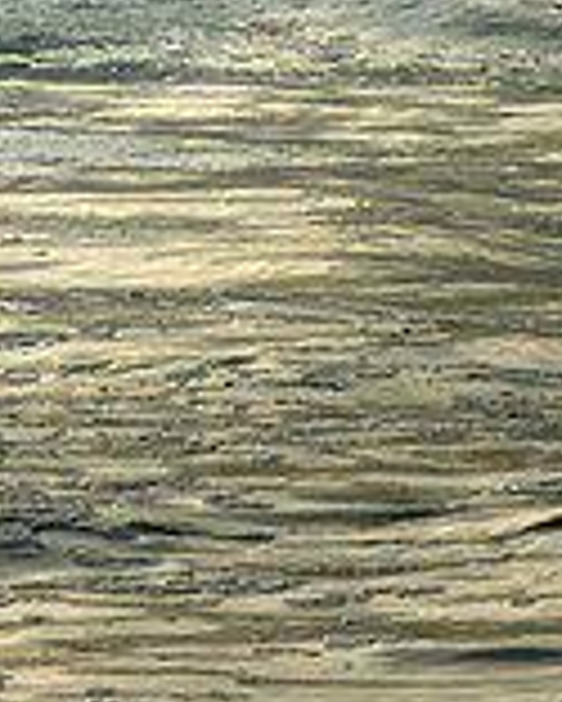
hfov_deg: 0.8
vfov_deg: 1.0
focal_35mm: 1914
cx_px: -809
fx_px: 39756
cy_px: -230
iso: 500
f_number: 5.6
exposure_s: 1/2000
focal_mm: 400
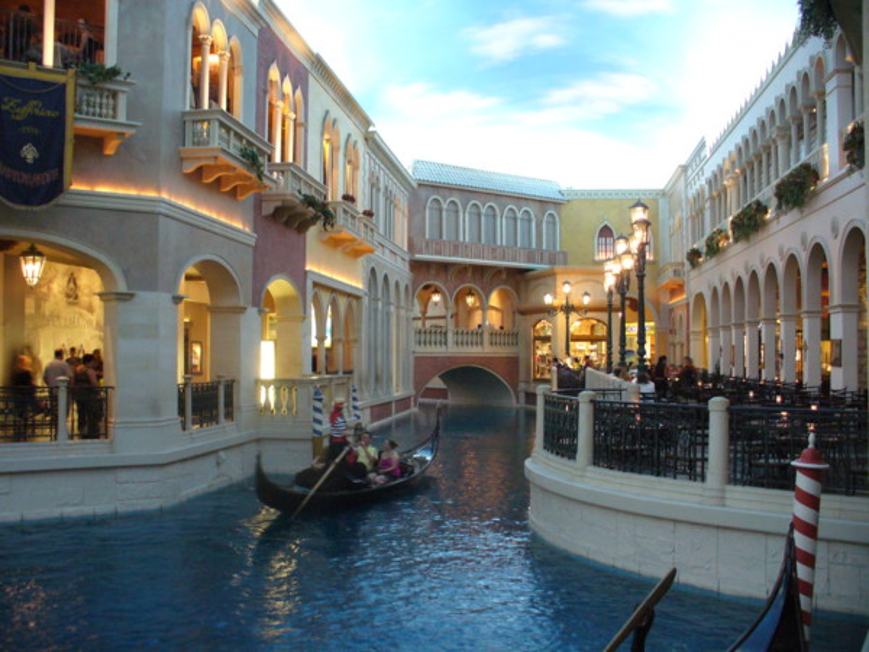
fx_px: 929
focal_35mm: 37
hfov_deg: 50.1
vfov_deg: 38.7
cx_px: 434
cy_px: 326
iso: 200
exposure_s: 1/8
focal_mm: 6.1
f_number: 2.8
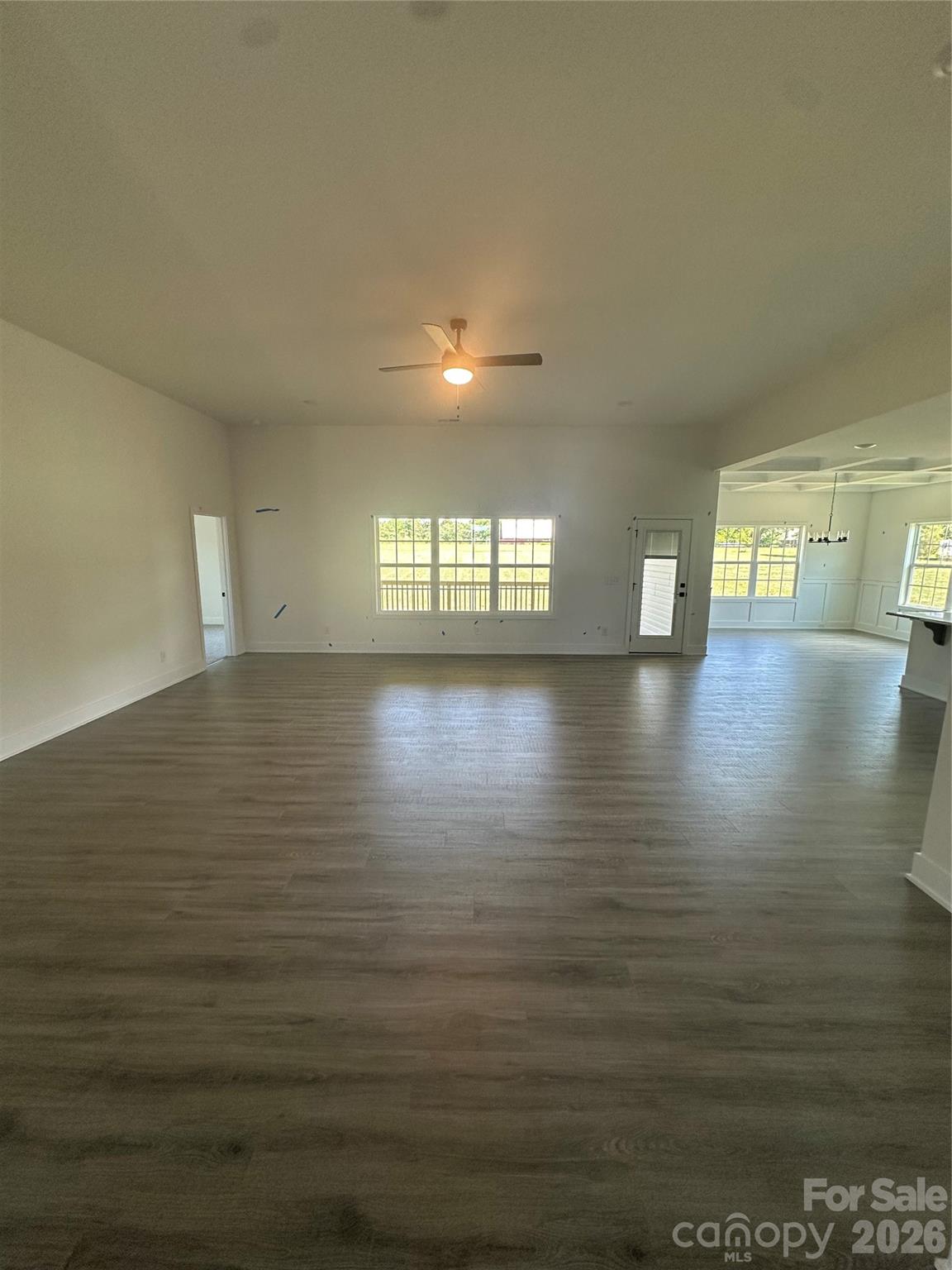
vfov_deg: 102.1
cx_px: 476
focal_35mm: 14
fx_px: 513
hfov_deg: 85.7
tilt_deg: -9.5
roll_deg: -1.1
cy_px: 635
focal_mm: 2.22
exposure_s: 1/120
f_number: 2.2
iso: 160
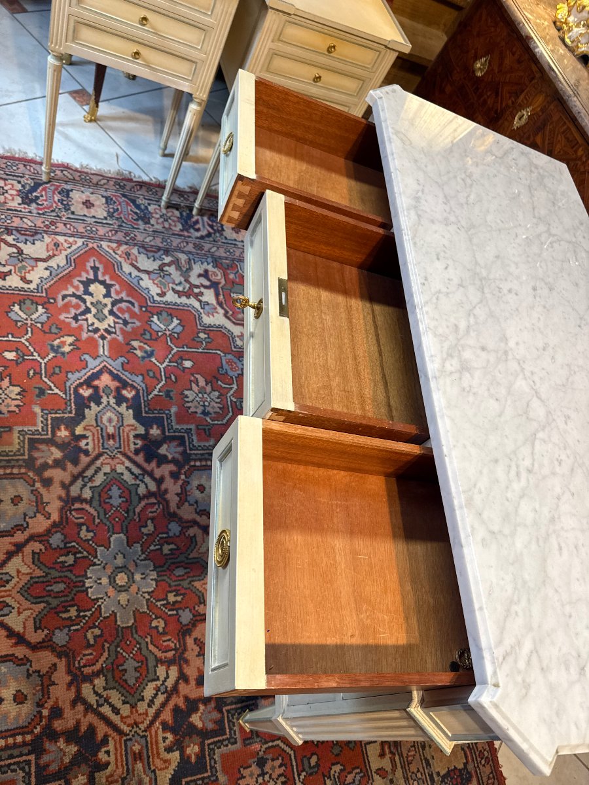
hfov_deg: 56.8
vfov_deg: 71.6
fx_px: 544
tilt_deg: -53.3
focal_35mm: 24
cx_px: 294
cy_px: 392
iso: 125
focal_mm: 6.76
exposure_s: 1/50
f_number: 1.78
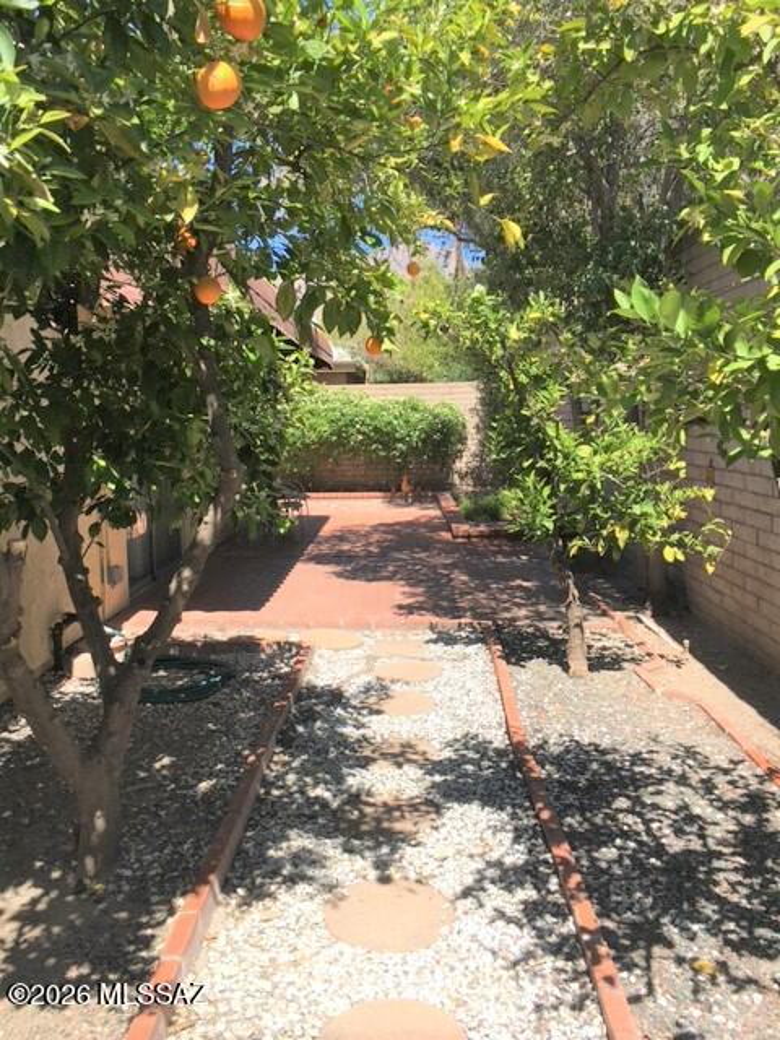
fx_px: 871
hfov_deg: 48.2
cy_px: 520
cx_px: 390
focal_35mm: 29
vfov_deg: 61.7
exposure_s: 1/1241
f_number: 2.2
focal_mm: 4.15
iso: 25
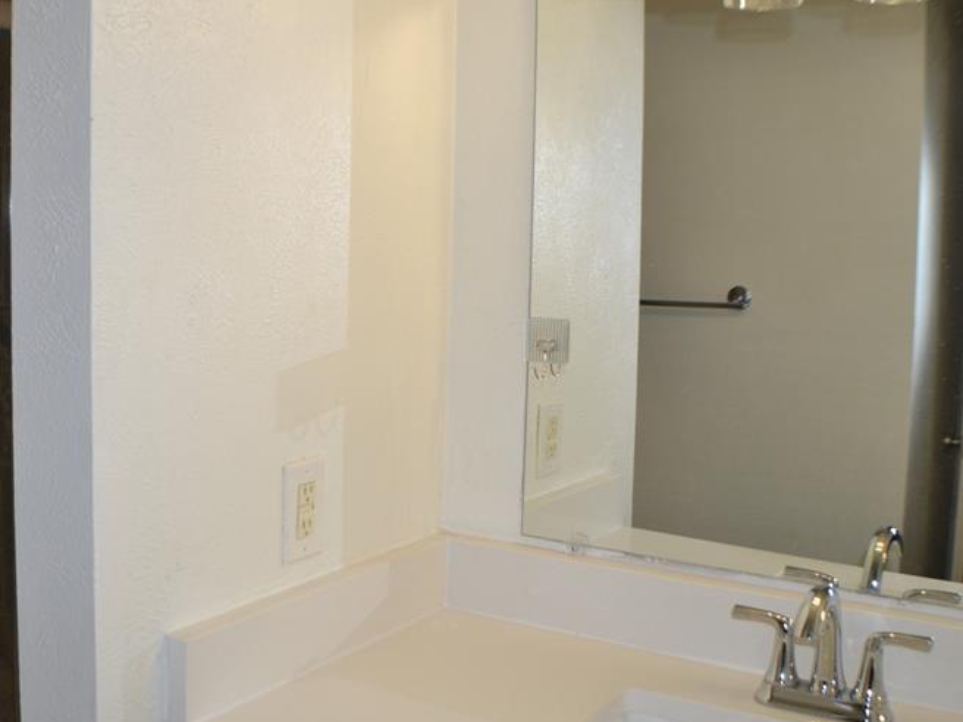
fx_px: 1502
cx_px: 329
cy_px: 311
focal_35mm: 54
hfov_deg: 35.2
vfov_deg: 27.0
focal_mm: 24
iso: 400
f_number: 4
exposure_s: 1/100
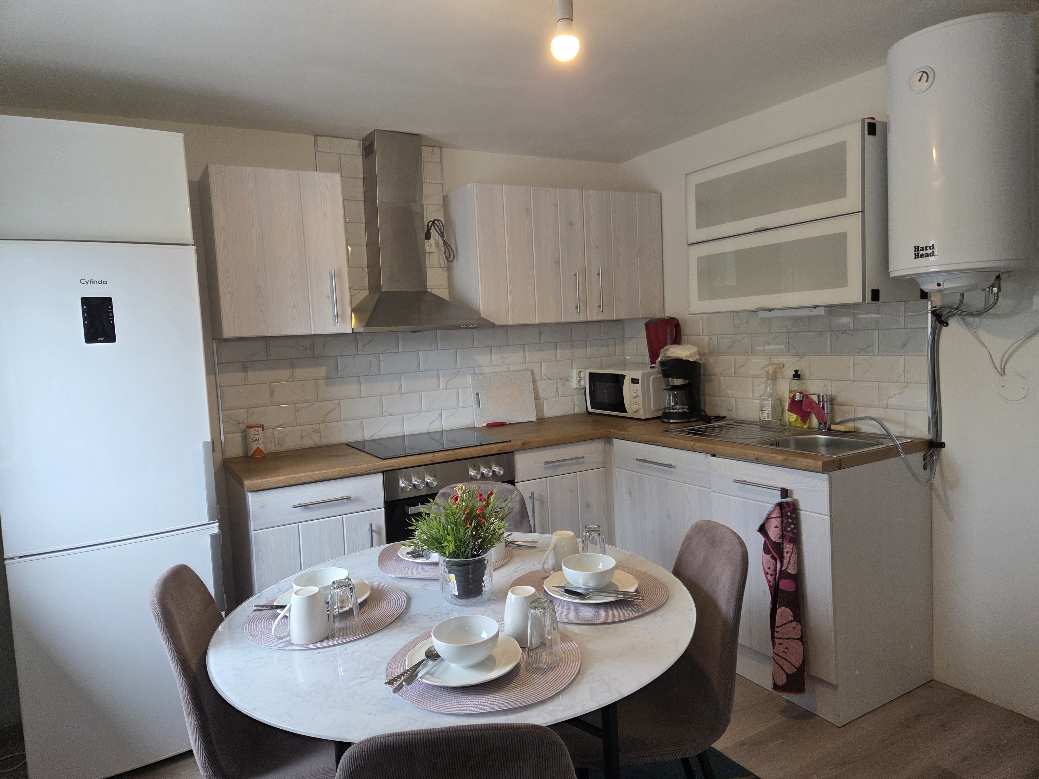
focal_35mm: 23
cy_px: 390
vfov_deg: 58.9
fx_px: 690
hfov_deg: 73.9
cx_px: 520
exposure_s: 1/180
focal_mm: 5.4
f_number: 1.8
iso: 200
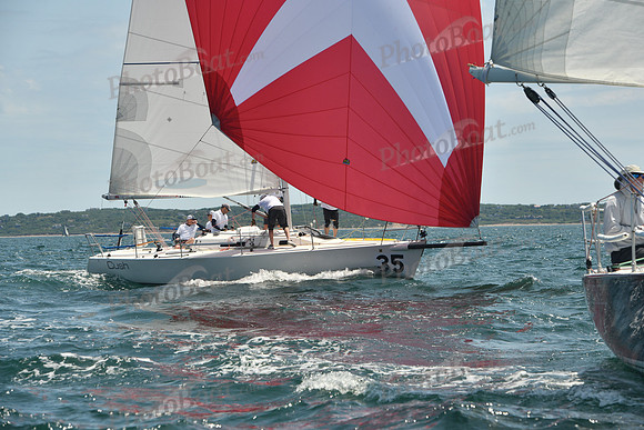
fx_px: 2237
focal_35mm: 125
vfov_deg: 11.0
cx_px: 322
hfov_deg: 16.4
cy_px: 215
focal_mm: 125
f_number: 8
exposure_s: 1/640
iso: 320
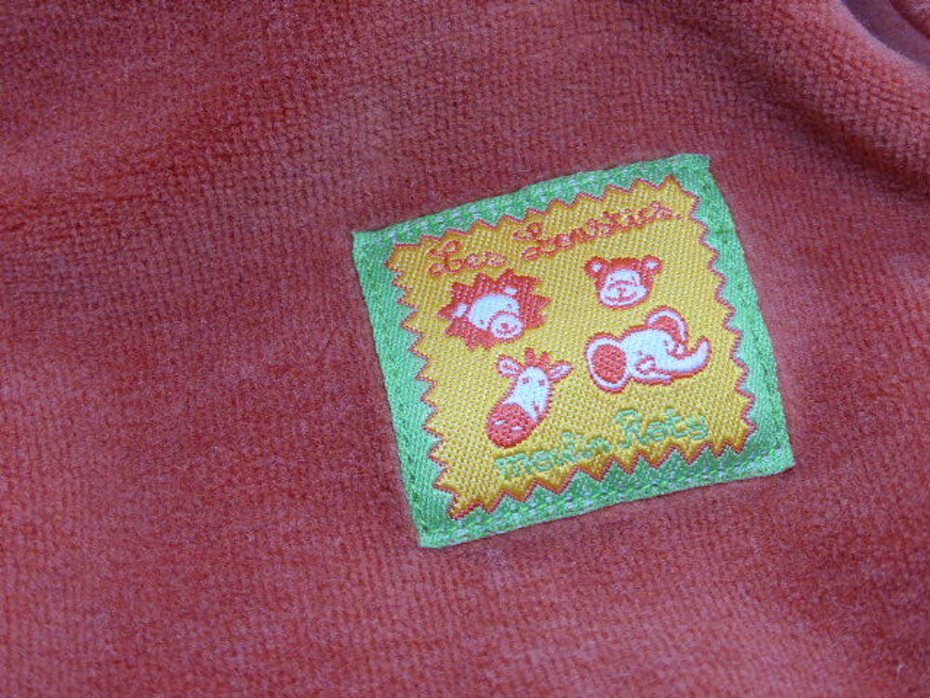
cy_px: 349
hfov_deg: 31.7
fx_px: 1639
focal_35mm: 61
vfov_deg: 24.0
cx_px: 465
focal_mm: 10.3
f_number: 4.7
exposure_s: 1/40
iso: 400
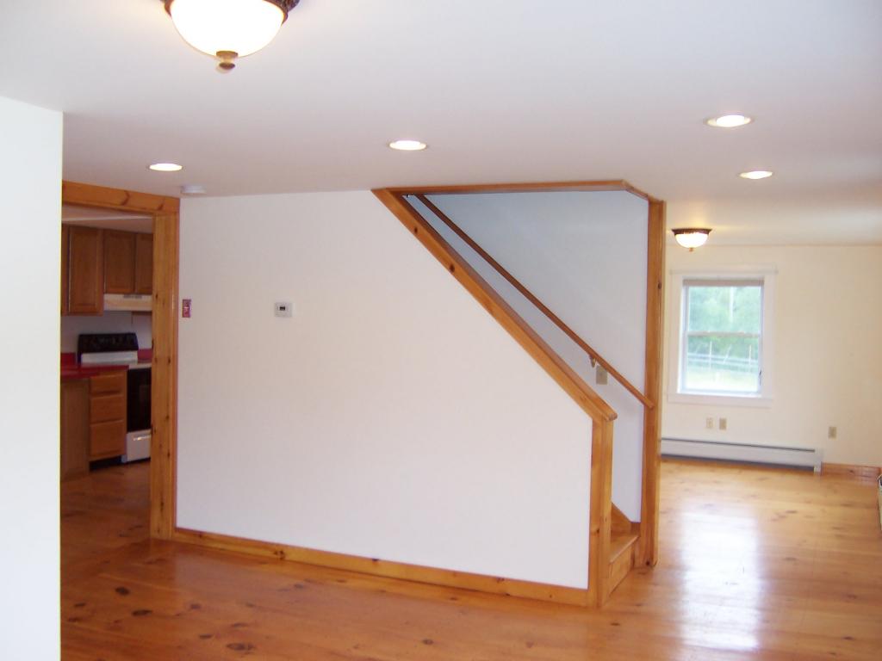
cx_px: 441
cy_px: 330
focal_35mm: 36
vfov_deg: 39.7
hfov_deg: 51.4
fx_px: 917
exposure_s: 1/60
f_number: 2.8
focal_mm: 5.6
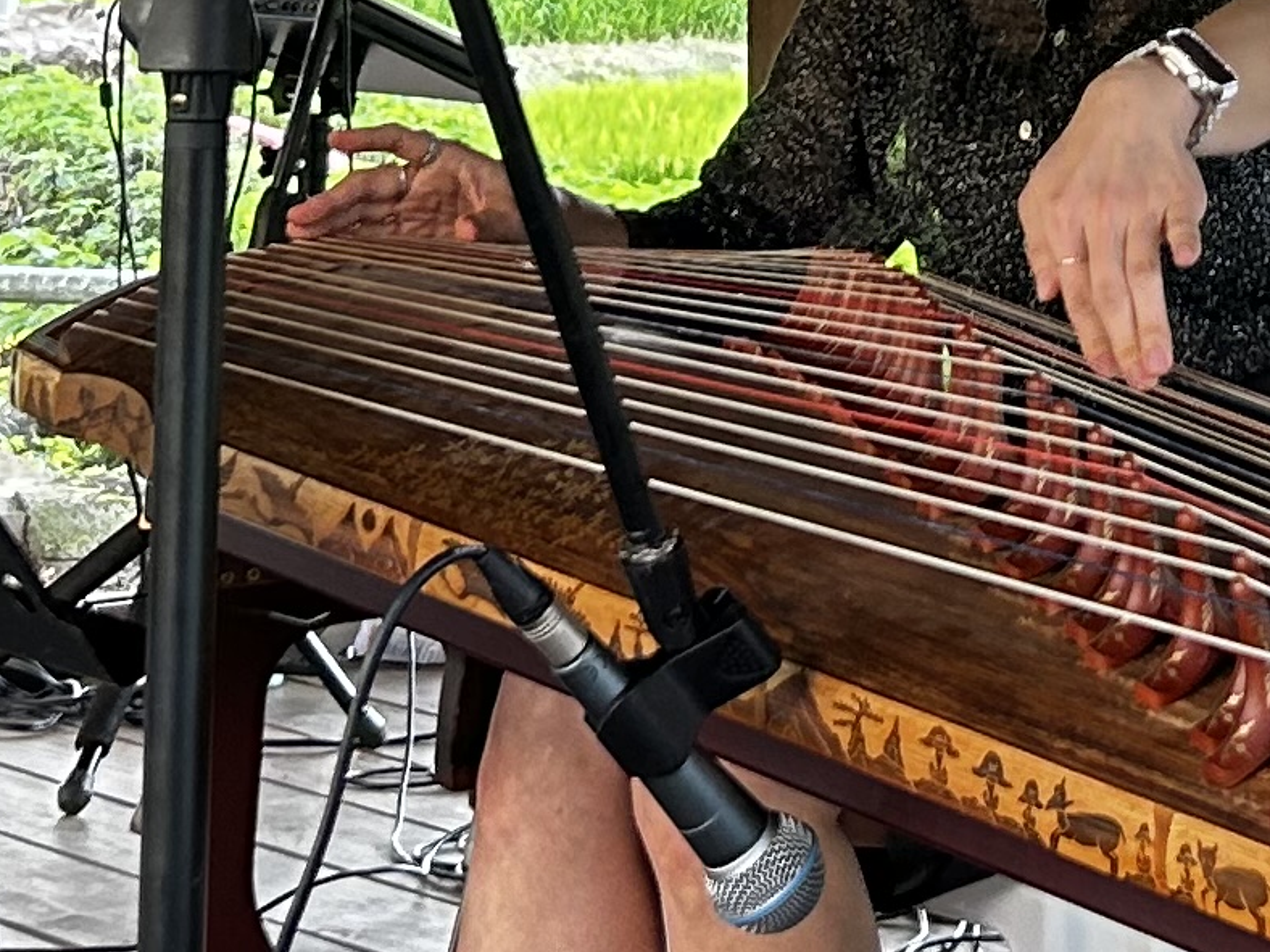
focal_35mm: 133
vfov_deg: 10.8
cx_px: 1296
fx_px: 4880
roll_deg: -2.6
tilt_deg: +2.4
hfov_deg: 14.6
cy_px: -412
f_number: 1.5
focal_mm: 5.7
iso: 100
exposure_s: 1/121
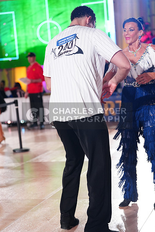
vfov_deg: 24.2
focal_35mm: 84
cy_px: 116
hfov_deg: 16.3
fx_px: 542
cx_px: 78
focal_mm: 84
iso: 2000
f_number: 2.8
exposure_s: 1/500
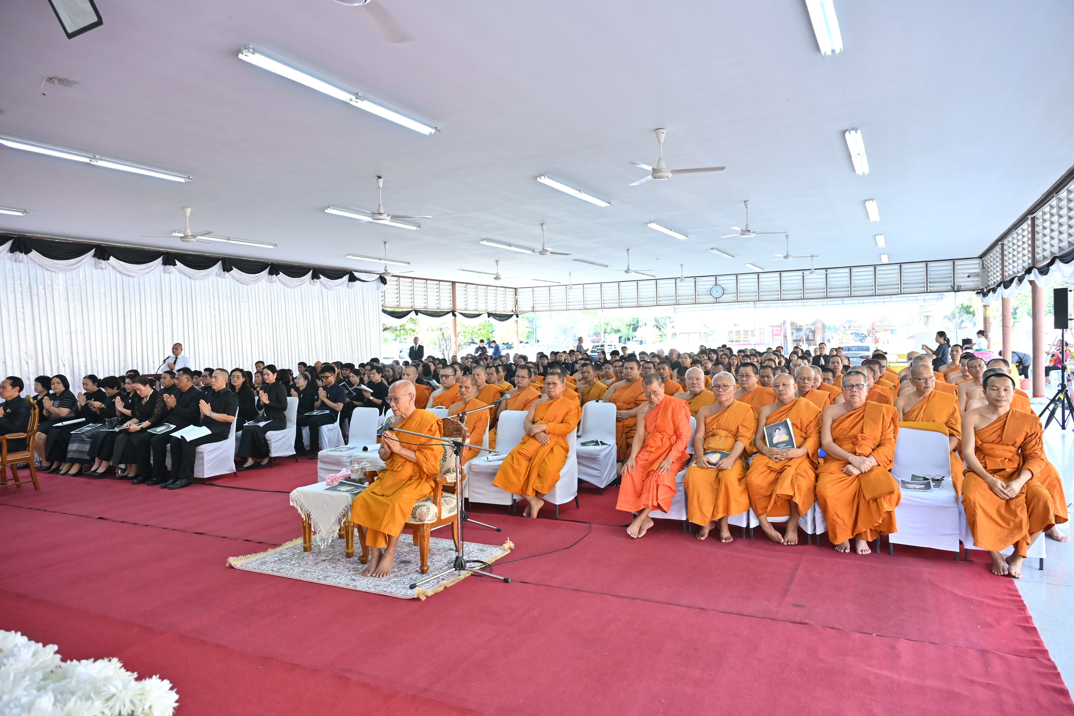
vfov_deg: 53.1
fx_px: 716
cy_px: 358
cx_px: 537
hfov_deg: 73.7
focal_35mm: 24
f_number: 4
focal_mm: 24
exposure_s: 1/250
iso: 1000
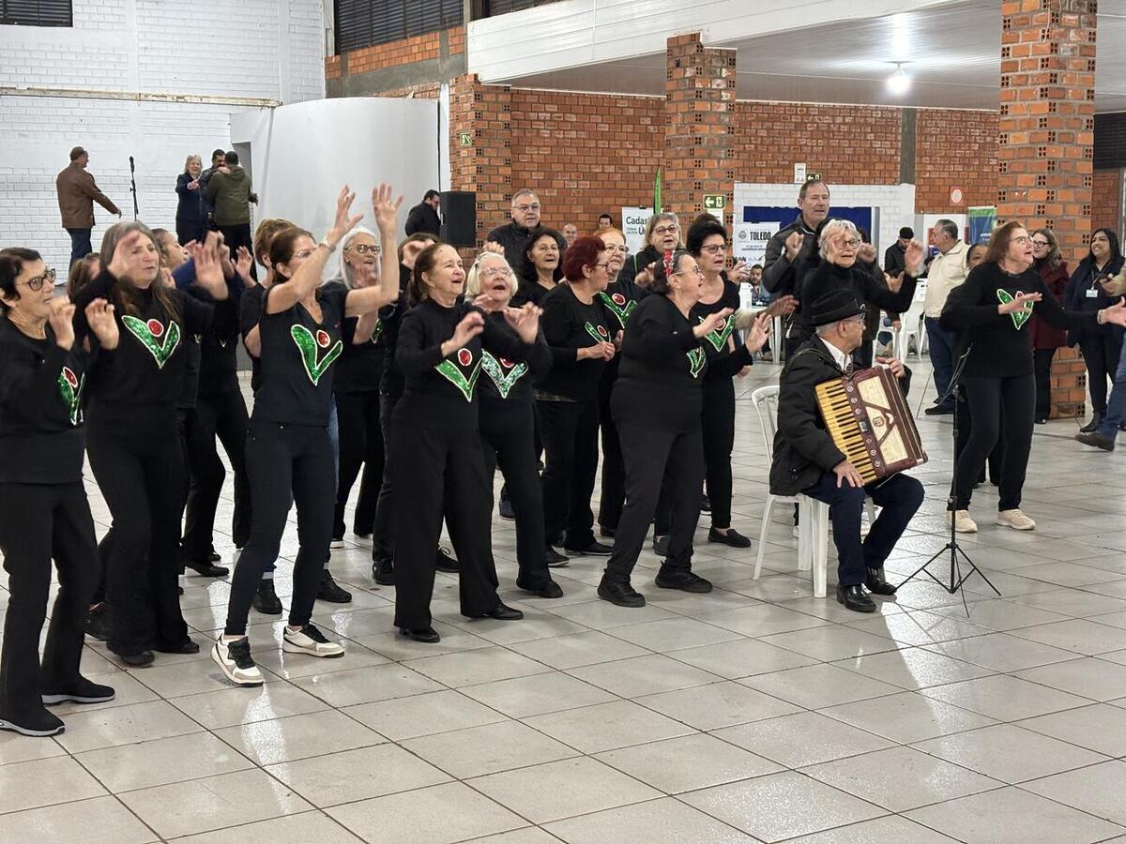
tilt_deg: -6.6
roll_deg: -0.3
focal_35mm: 52
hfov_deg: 36.8
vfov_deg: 28.0
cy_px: 422
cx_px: 563
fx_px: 1691
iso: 160
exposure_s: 1/40
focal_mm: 5.96
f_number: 1.6
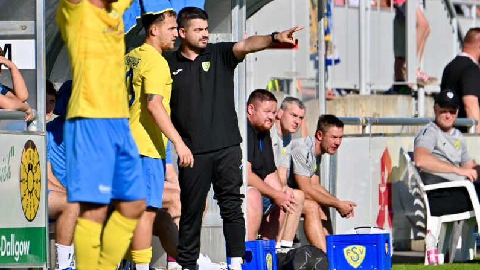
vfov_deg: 2.2
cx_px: 200
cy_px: 125
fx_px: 6872
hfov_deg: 4.0
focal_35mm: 540
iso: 160
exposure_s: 1/1600
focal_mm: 400
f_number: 5.6
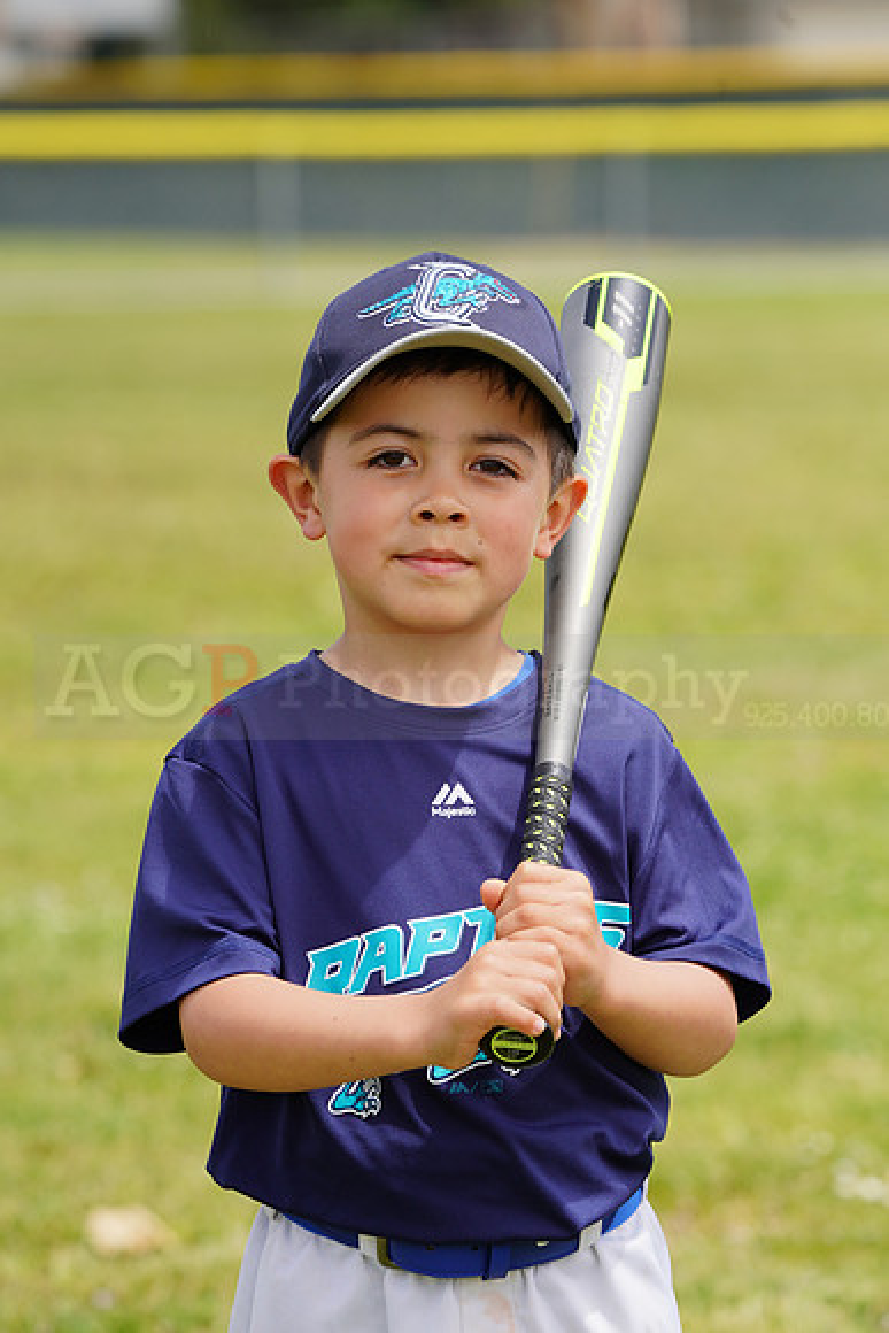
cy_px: 666
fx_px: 9365
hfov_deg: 5.4
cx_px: 444
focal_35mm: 253
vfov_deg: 8.1
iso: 100
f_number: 9
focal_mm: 253
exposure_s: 1/250
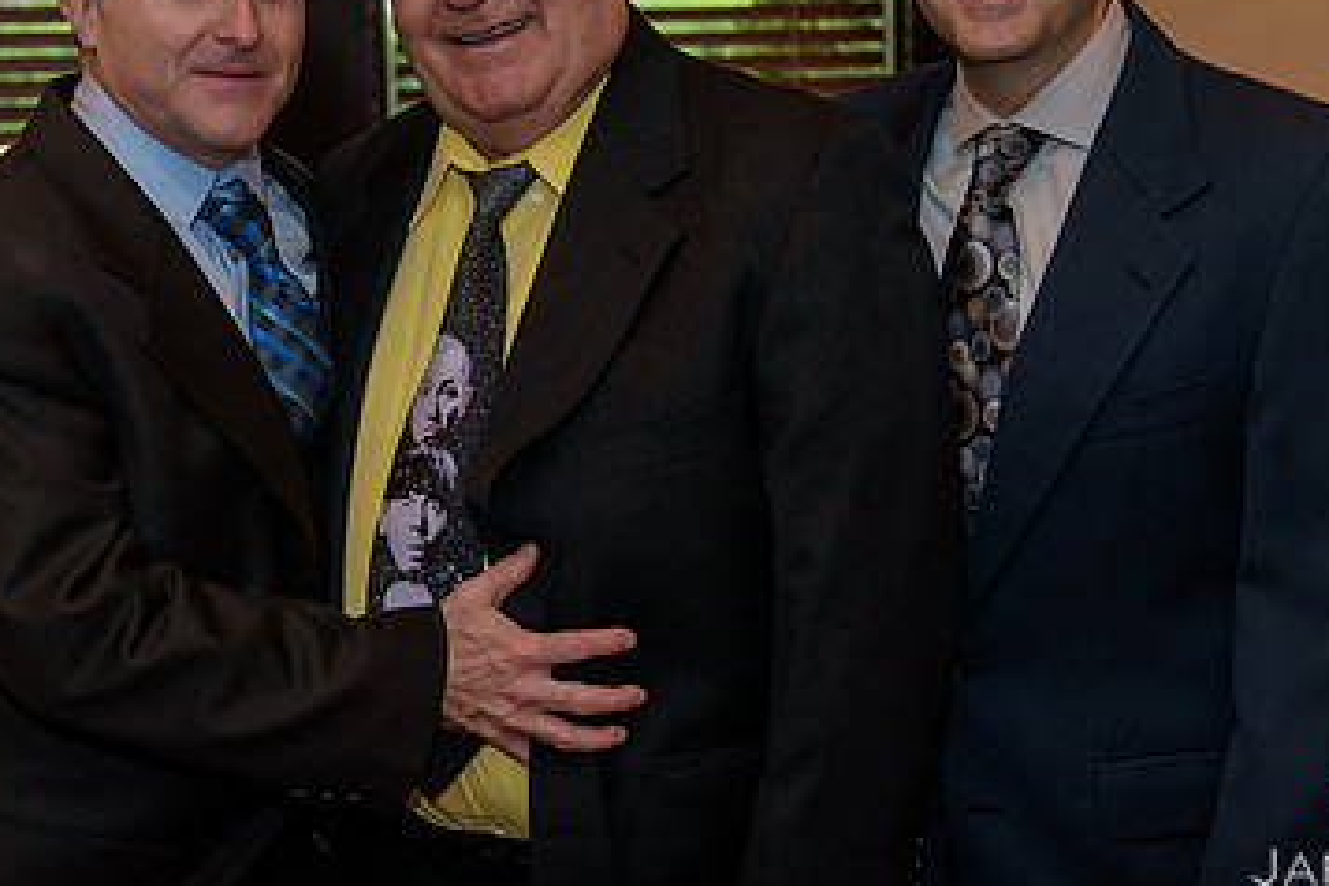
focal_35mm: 78
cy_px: 248
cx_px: 529
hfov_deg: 25.9
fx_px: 2879
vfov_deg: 17.4
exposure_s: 1/125
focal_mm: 48
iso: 1600
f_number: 3.2
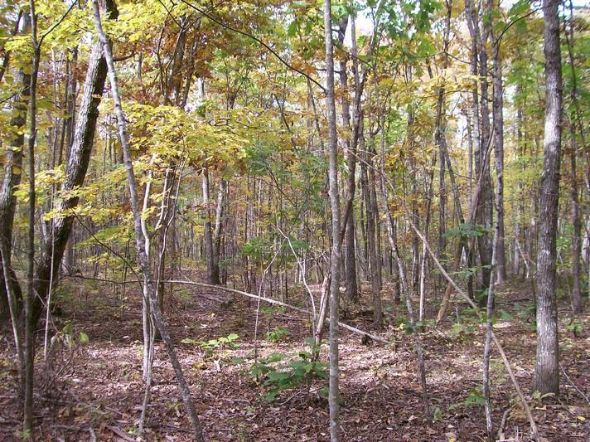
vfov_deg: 39.6
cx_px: 295
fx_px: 613
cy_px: 221
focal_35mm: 36
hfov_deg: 51.4
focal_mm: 6
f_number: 2.7
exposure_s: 1/86.1
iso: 80
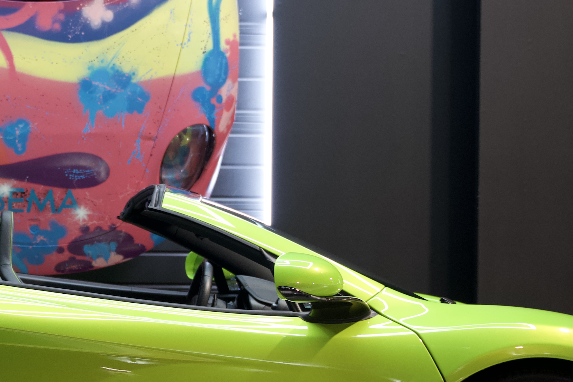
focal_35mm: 96
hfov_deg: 20.8
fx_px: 1524
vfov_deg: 14.3
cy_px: 263
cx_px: 53
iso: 1000
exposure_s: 1/100
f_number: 2.8
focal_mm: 32.6
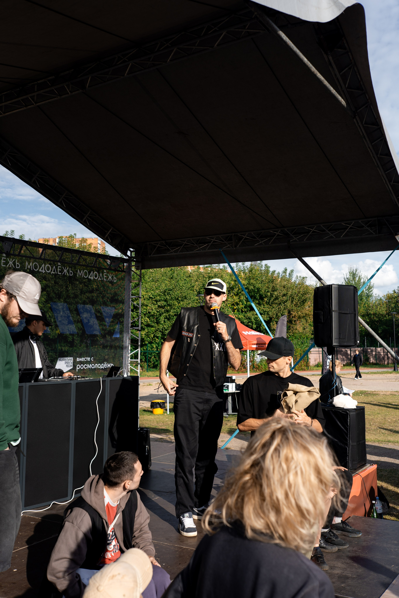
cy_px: 299
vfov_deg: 54.4
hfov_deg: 37.9
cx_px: 200
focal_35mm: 35
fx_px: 582
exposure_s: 1/800
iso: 100
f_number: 4
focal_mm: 35
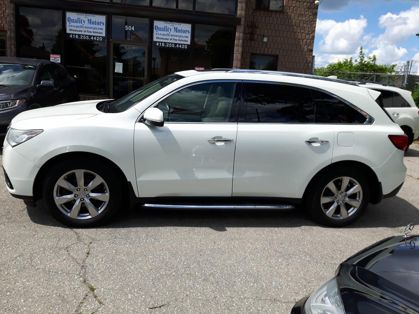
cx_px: 210
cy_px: 157
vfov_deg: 45.4
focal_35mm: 31
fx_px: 375
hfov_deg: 58.4
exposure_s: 1/1351
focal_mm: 3.7
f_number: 1.9
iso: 40
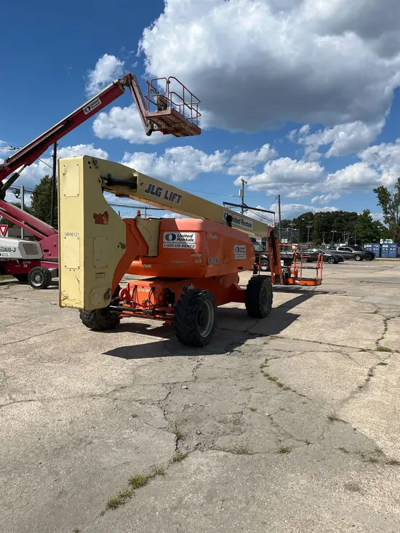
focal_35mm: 26
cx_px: 200
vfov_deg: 67.3
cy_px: 266
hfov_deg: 53.1
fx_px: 400
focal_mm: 5.1
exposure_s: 1/6173
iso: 50
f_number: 1.6
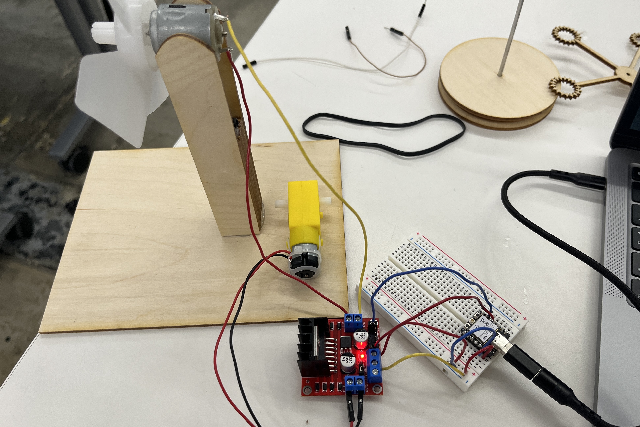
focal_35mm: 28
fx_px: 498
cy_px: 211
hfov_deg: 65.5
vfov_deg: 46.4
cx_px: 329
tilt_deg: -54.7
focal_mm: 5.1
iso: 100
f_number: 1.6
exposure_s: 1/120
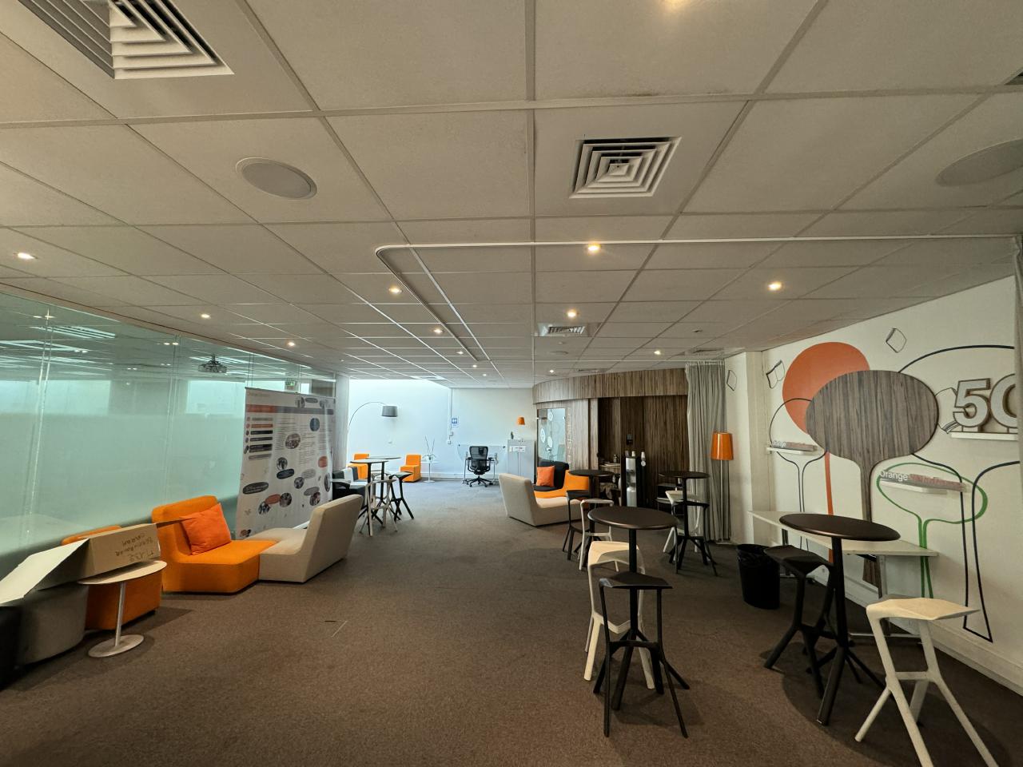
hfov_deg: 102.1
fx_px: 414
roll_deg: -0.9
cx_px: 512
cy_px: 384
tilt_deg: +5.4
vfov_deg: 85.7
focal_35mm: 14
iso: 250
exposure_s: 1/50
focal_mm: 2.22
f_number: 2.2
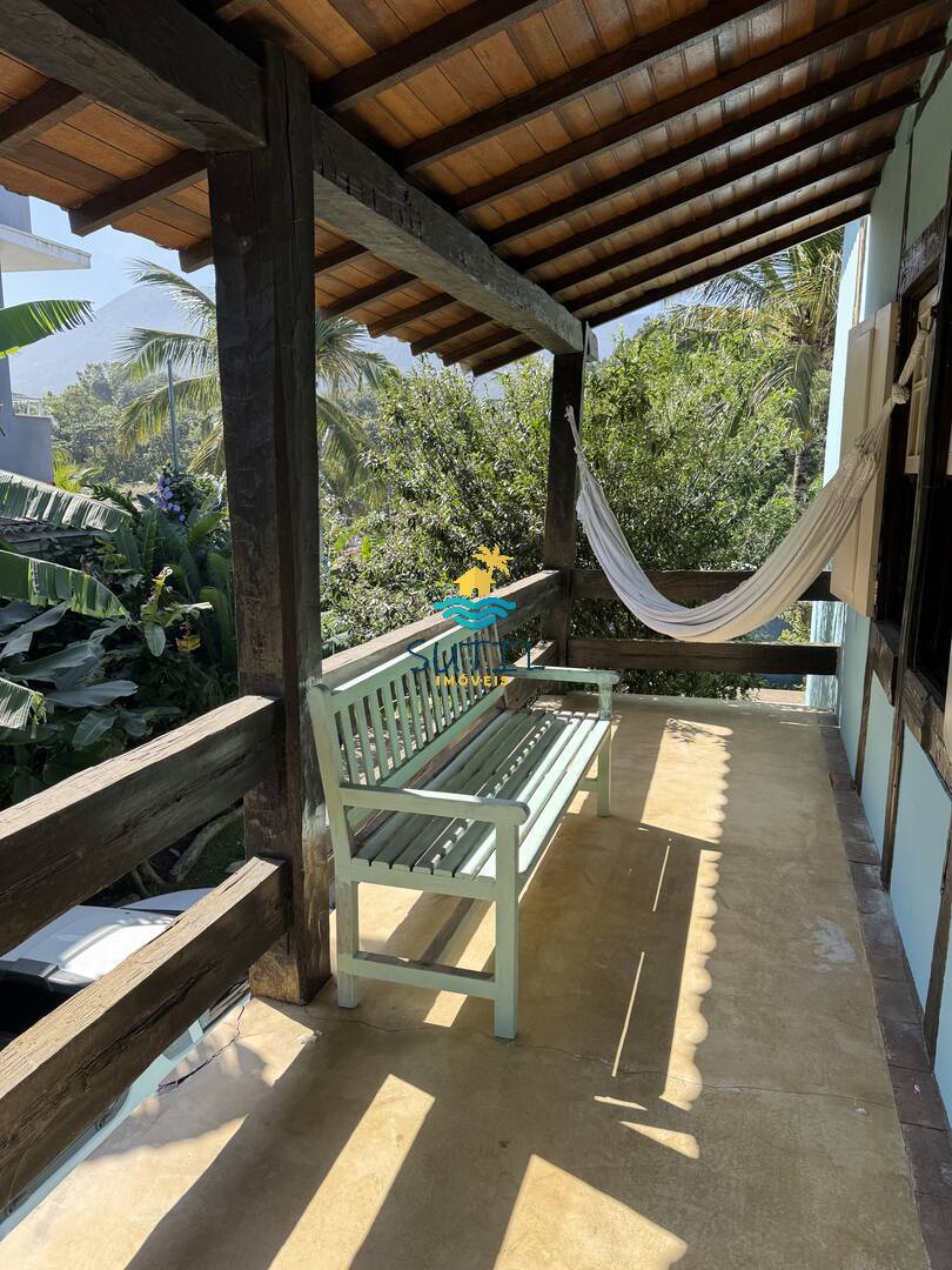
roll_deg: +0.1
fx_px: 880
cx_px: 476
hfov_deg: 56.8
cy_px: 635
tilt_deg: -11.0
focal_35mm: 24
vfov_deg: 71.6
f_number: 1.78
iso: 80
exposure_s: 1/980
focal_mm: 6.76
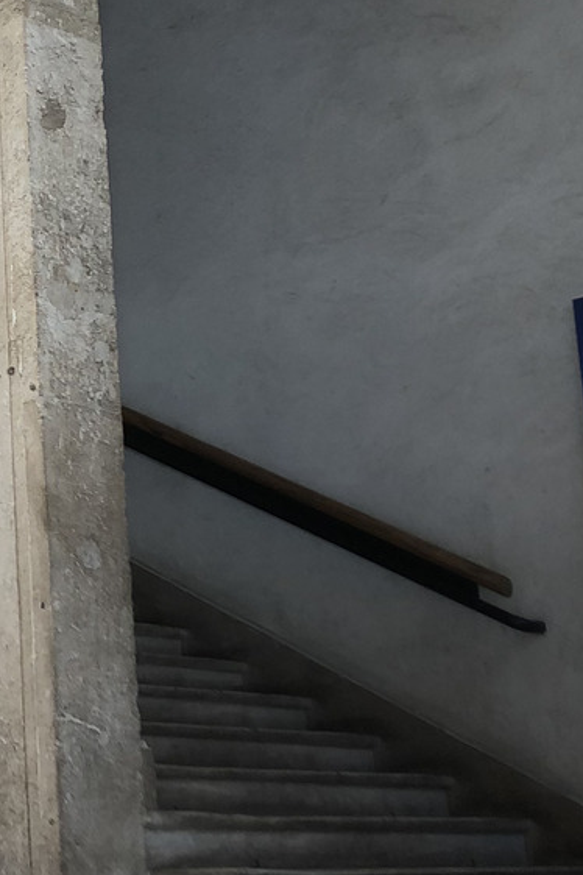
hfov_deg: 15.4
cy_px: 340
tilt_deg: +15.1
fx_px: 2016
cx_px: -237
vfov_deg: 24.4
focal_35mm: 83
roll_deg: +1.8
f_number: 1.8
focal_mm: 4
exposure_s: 1/50
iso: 32
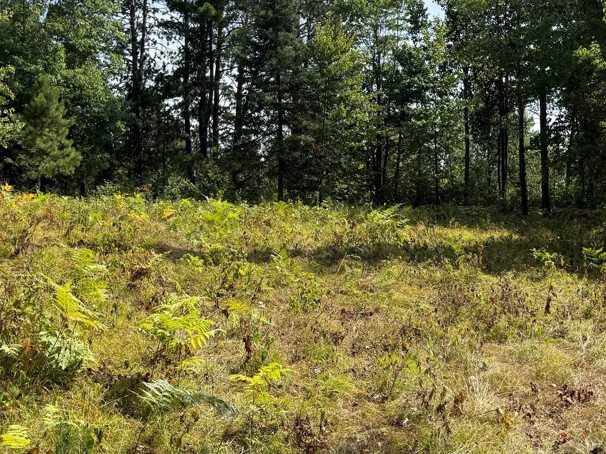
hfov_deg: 42.0
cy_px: 156
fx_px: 788
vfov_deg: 32.0
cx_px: 327
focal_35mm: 45
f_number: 1.78
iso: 100
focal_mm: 6.76
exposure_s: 1/3021
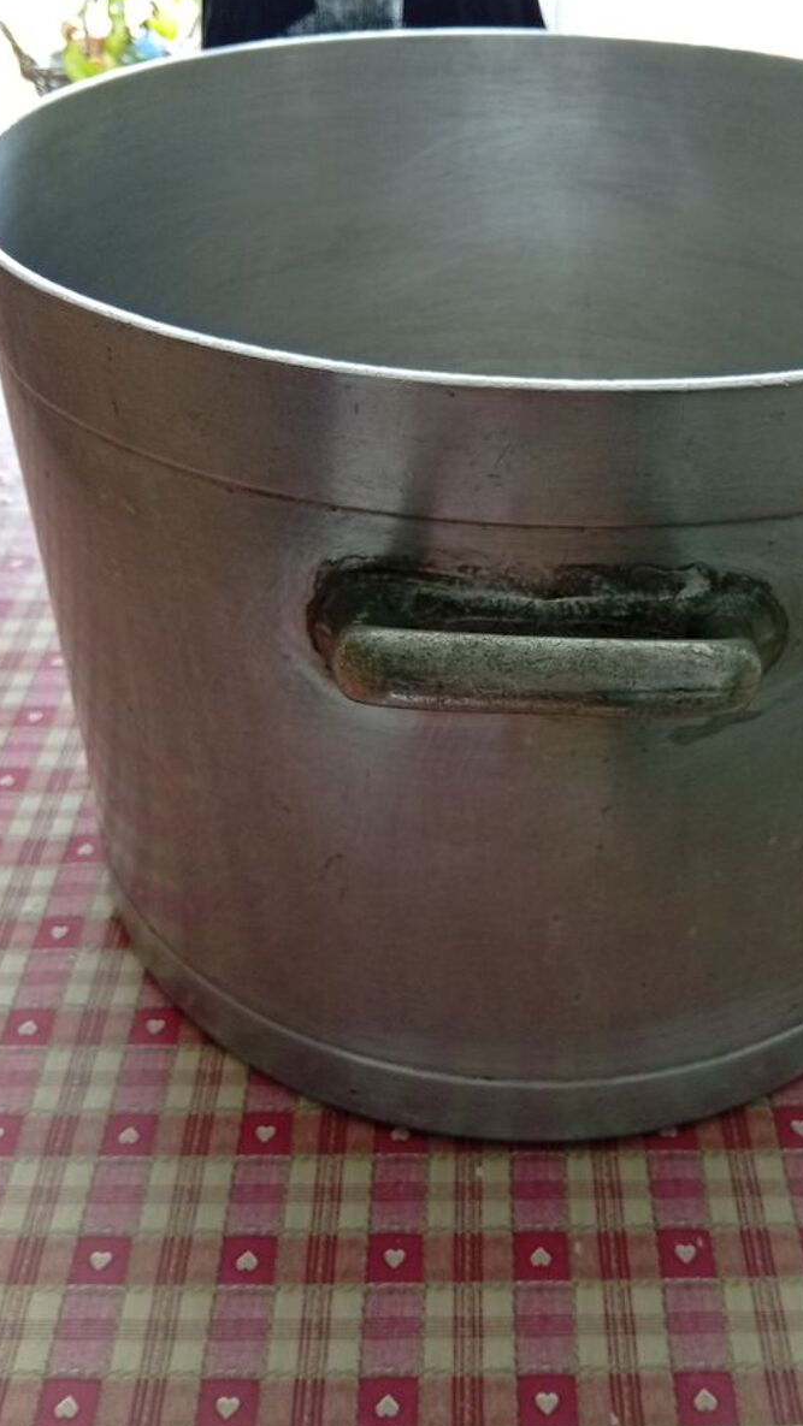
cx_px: 506
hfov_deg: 35.4
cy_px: 690
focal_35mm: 33
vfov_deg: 59.5
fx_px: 1249
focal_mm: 3.84
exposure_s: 1/33.3
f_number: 1.8
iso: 243
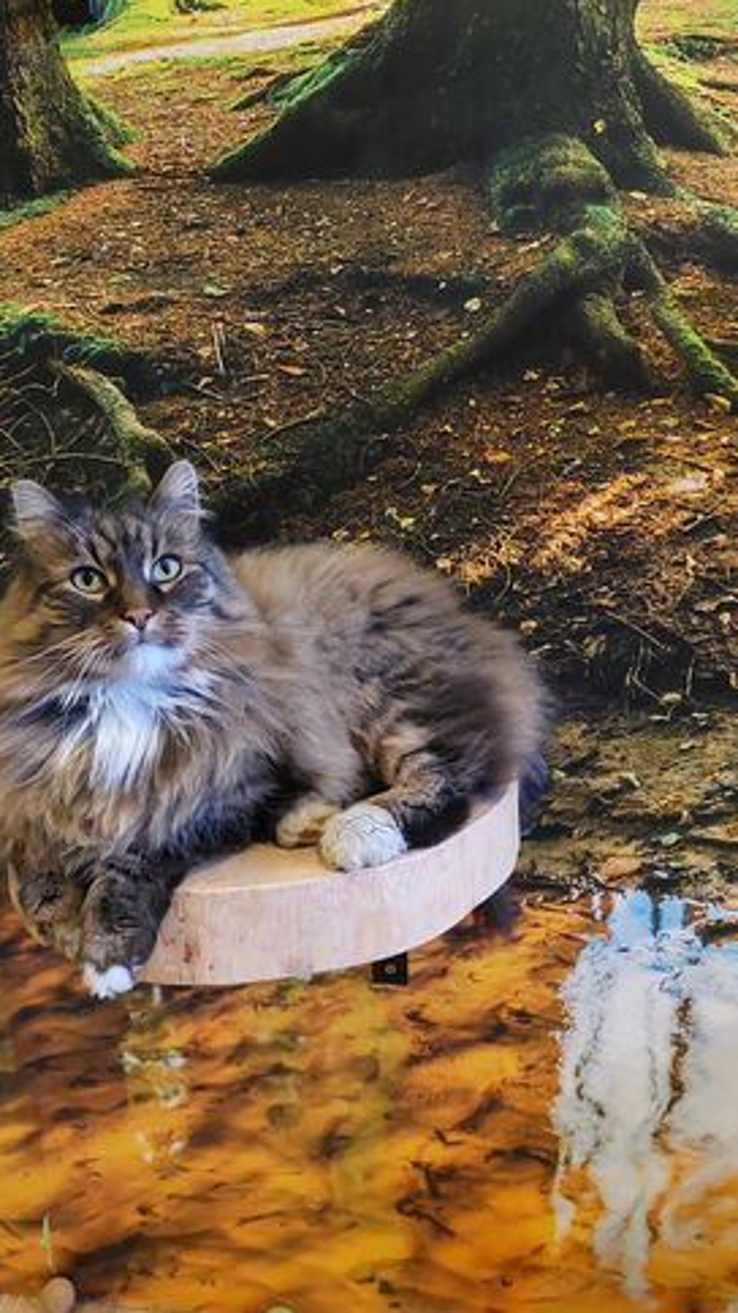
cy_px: 670
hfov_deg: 42.5
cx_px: 267
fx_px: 940
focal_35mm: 27
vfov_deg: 69.9
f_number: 1.8
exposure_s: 1/14
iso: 800
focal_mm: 5.23
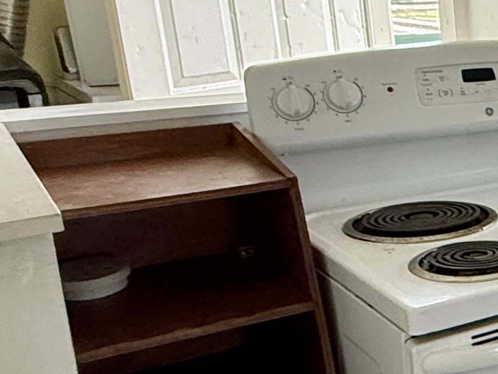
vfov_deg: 22.6
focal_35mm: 65
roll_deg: -1.4
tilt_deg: -12.2
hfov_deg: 22.1
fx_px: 935
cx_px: 830
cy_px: 182
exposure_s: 1/99
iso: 320
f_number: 2.2
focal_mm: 2.22
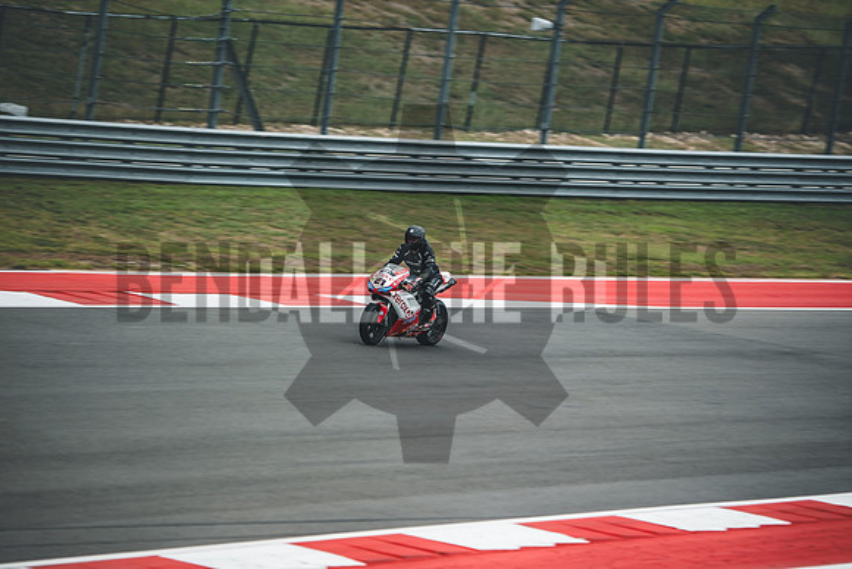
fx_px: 7101
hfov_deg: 6.9
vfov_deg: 4.6
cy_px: 284
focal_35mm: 300
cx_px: 426
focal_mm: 200
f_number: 2.2
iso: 160
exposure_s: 1/200
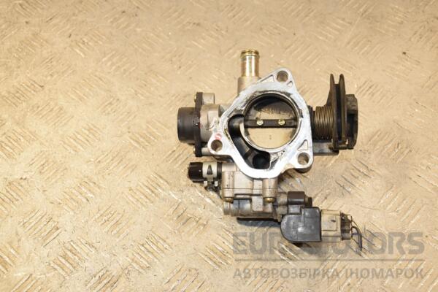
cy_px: 146
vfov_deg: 22.6
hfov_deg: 33.4
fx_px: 730
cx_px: 219
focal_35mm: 60
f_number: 6.3
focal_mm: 40
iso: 800
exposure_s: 1/200
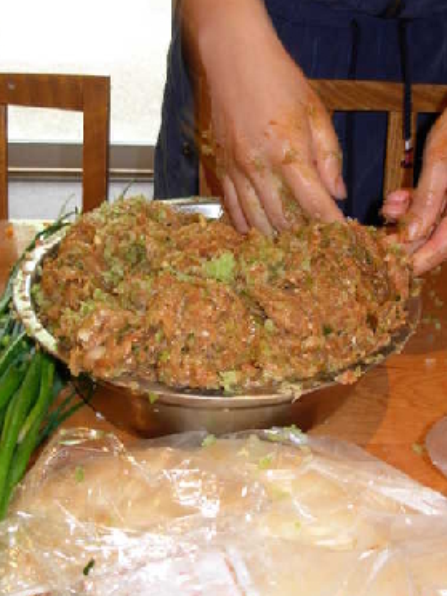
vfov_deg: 38.8
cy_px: 242
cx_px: 242
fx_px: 844
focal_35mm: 49
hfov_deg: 29.7
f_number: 2.9
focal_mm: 6.3
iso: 79
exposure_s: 1/22.6
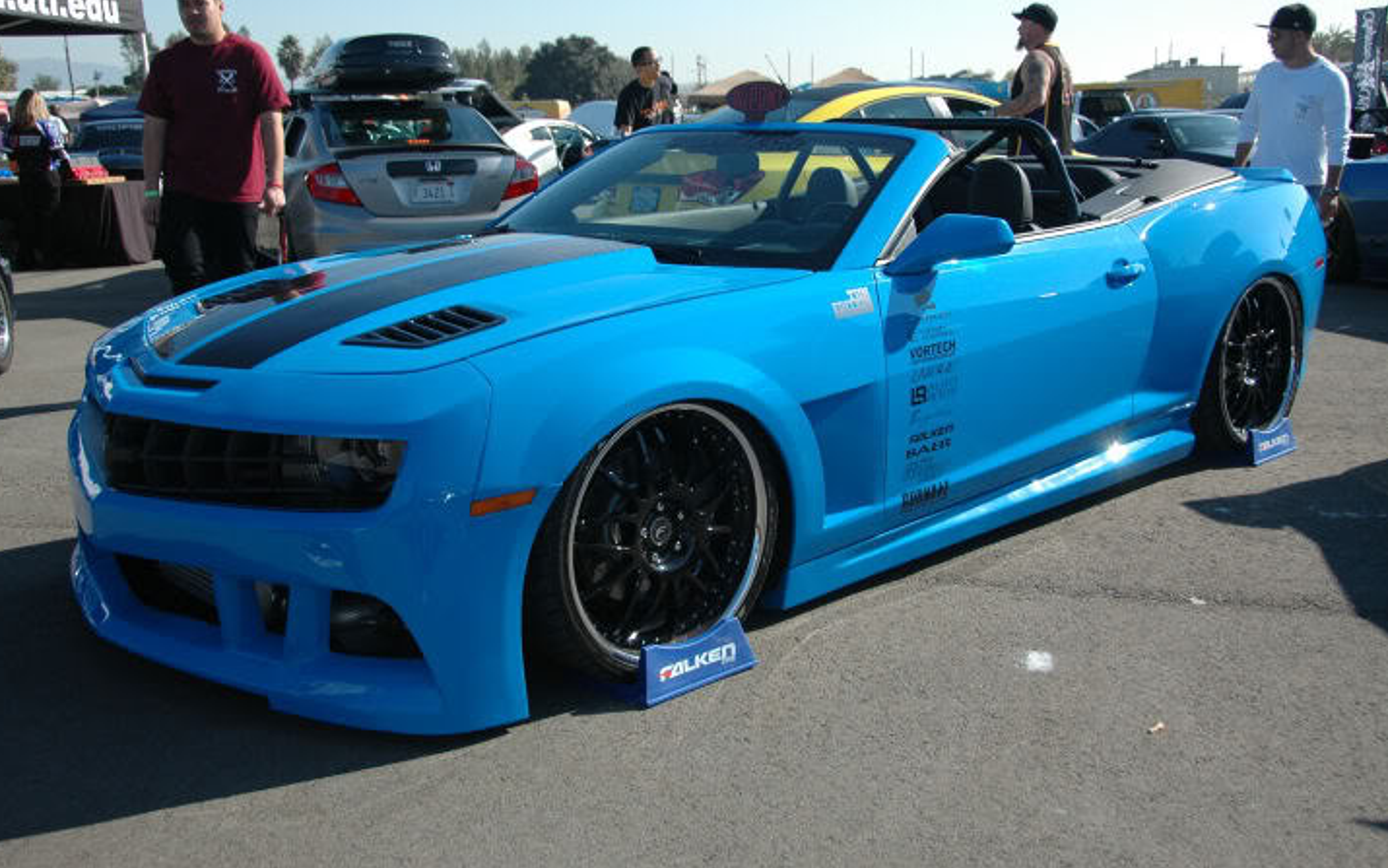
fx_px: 1400
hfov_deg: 52.7
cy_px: 404
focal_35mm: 37
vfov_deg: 34.4
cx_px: 689
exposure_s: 1/1000
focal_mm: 24
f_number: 4.5
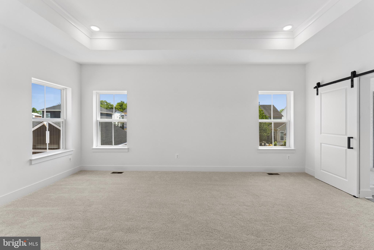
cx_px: 187
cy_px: 125
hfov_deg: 104.2
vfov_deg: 81.3
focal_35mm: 14
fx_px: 145
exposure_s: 1/400
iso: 500
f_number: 6.3
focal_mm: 14
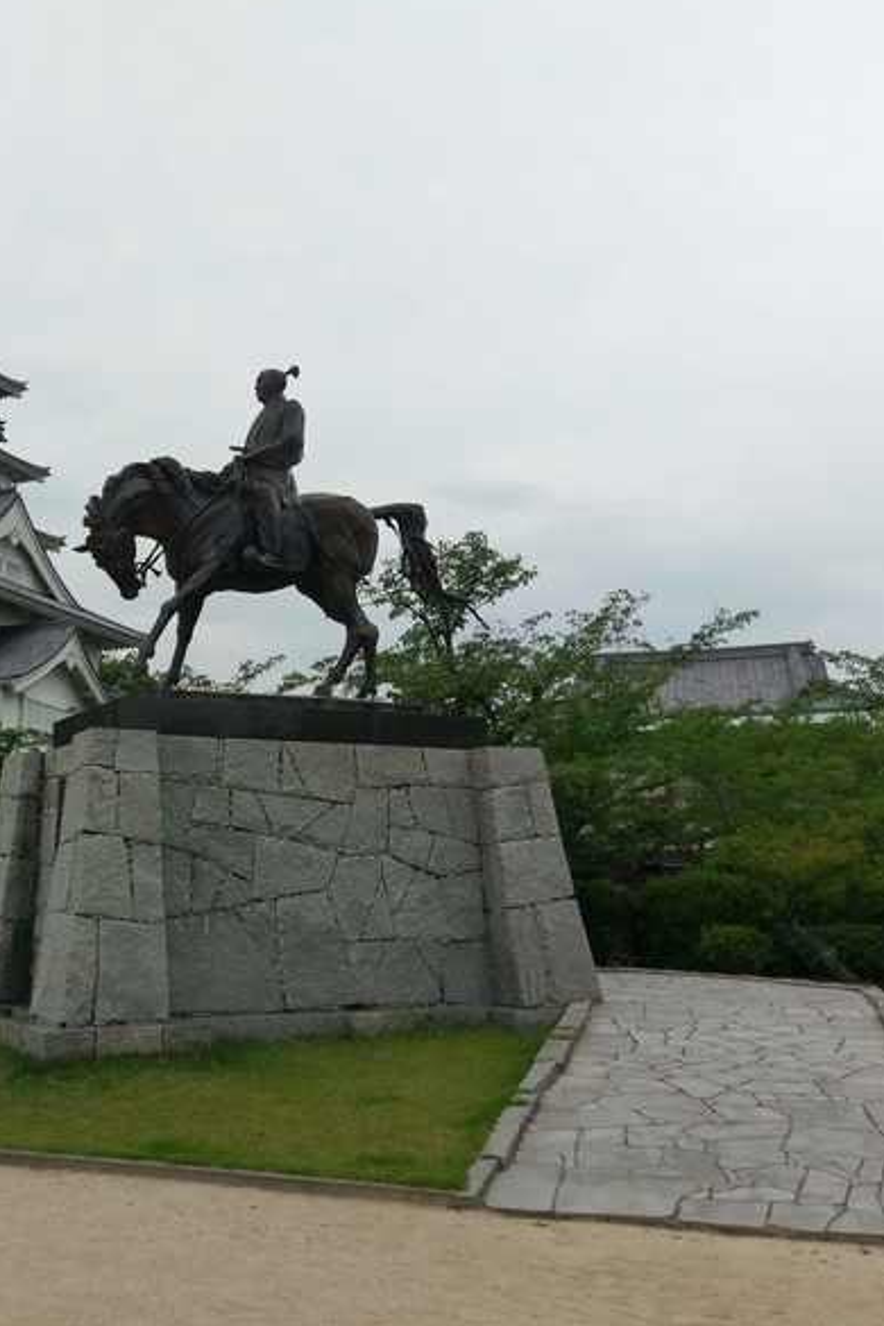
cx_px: 211
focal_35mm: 37
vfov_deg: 51.9
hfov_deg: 35.1
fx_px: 1363
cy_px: 653
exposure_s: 1/1684
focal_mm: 4.58
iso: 100
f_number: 1.8
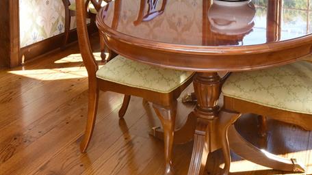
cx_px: 197
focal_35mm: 40
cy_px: -30
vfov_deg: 26.6
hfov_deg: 49.9
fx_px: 331
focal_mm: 17
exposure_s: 1/60
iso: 800
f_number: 13
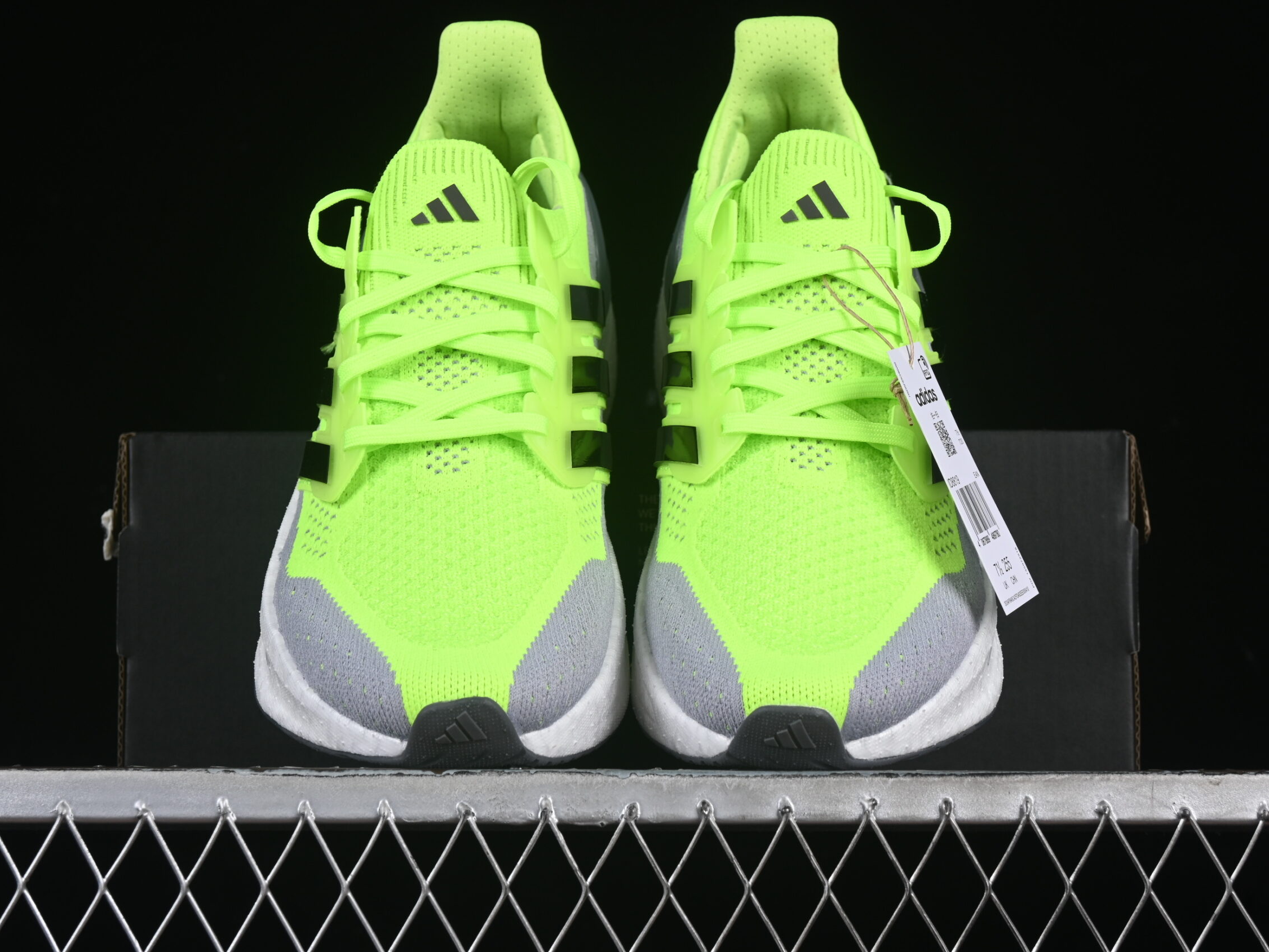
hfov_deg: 23.8
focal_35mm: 82
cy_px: 472
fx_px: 3007
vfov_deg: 18.0
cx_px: 630
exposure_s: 1/80
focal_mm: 50
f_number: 8
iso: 160
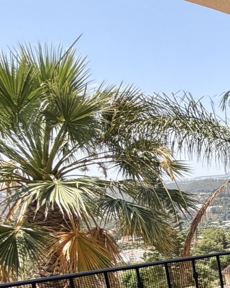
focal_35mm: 48
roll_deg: +2.3
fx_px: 409
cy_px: 241
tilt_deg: -10.7
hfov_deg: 17.9
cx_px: 485
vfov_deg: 37.0
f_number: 2.2
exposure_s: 1/770
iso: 32
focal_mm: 2.22
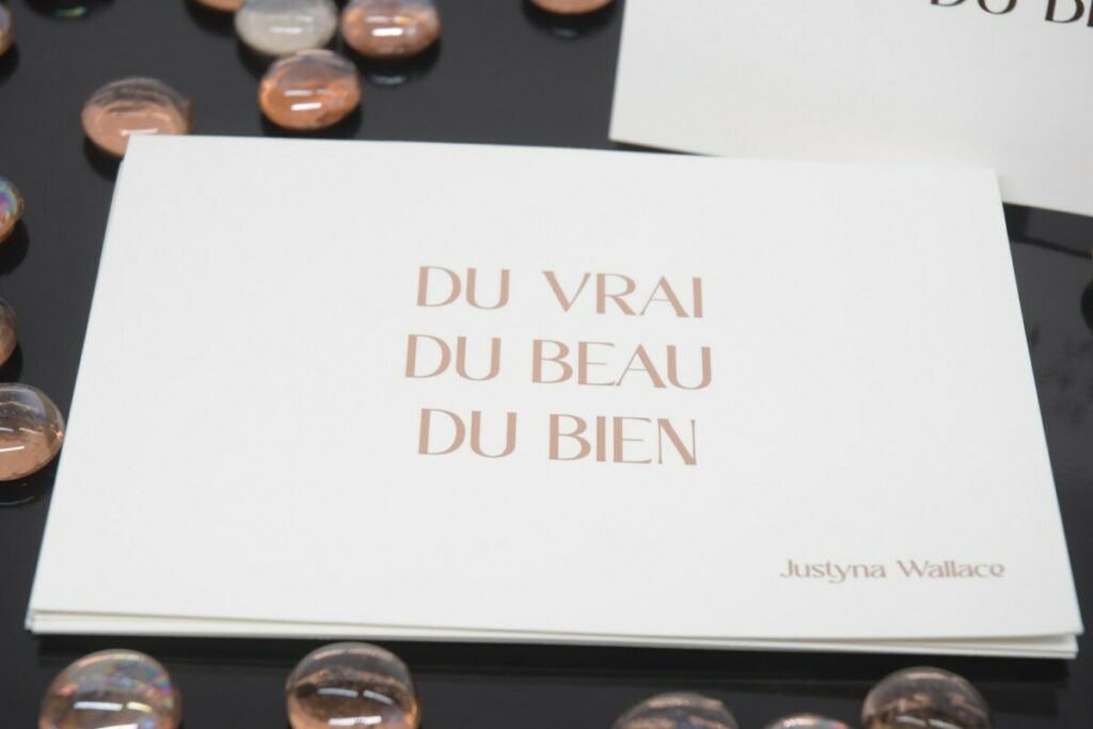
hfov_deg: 21.9
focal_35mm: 93
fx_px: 2824
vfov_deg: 14.7
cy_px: 364
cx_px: 546
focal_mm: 62
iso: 800
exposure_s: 1/125
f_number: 8
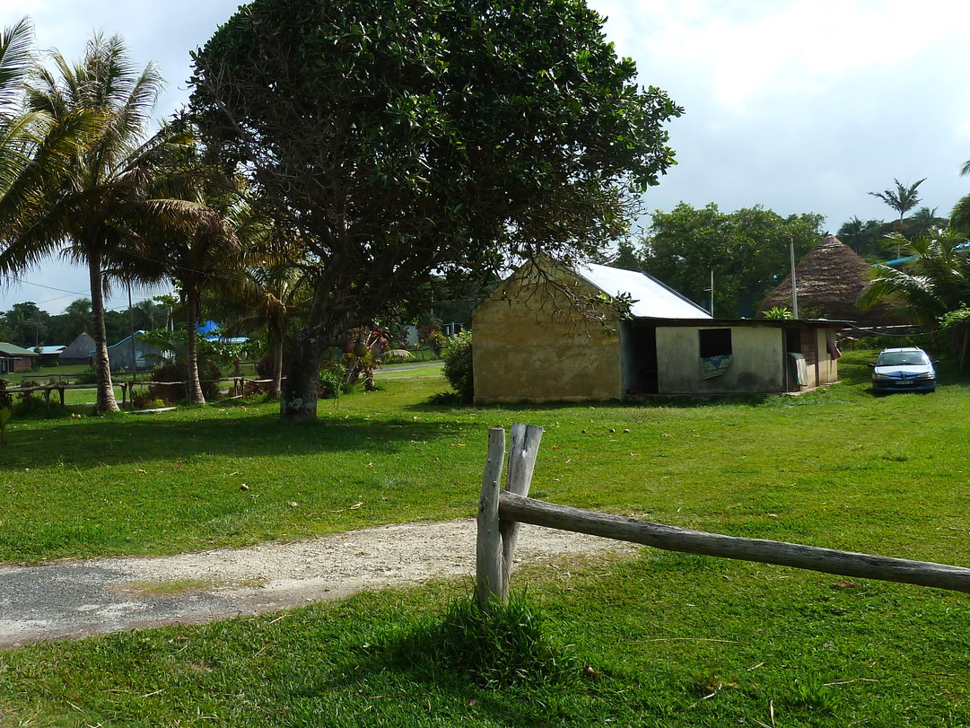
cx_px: 273
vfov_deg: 38.7
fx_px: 1037
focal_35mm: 37
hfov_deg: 48.7
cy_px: 361
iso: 80
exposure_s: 1/500
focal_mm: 4.1
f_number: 4
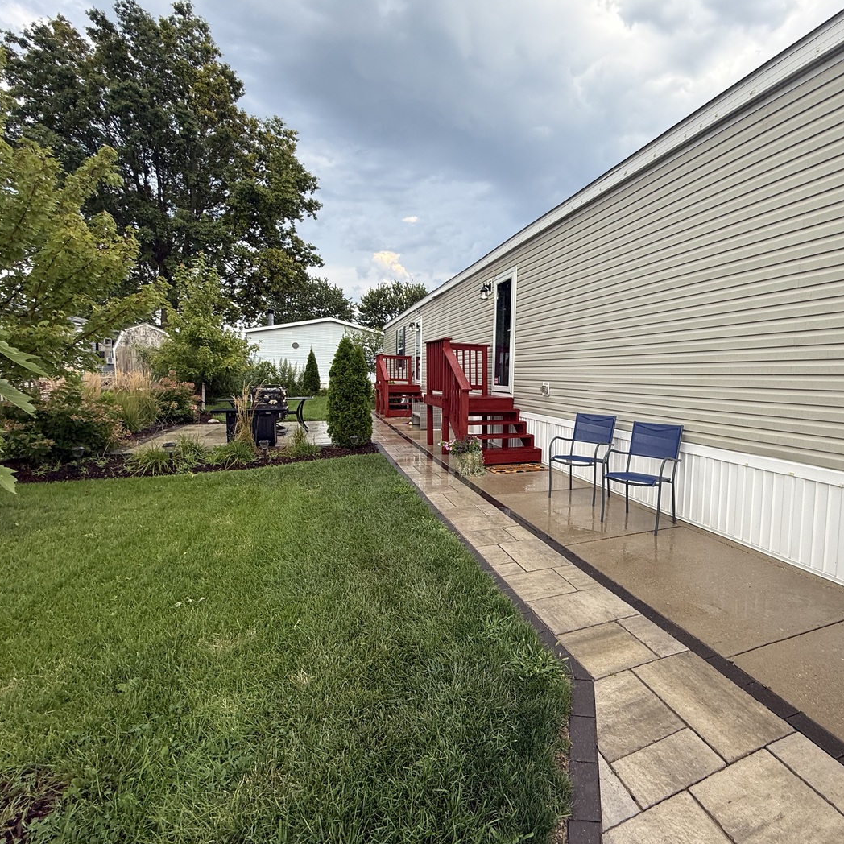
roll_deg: -1.6
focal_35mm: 17
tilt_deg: -4.2
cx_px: 529
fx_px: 469
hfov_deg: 82.3
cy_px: 411
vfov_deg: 83.9
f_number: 2.2
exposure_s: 1/336
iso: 50
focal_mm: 2.22
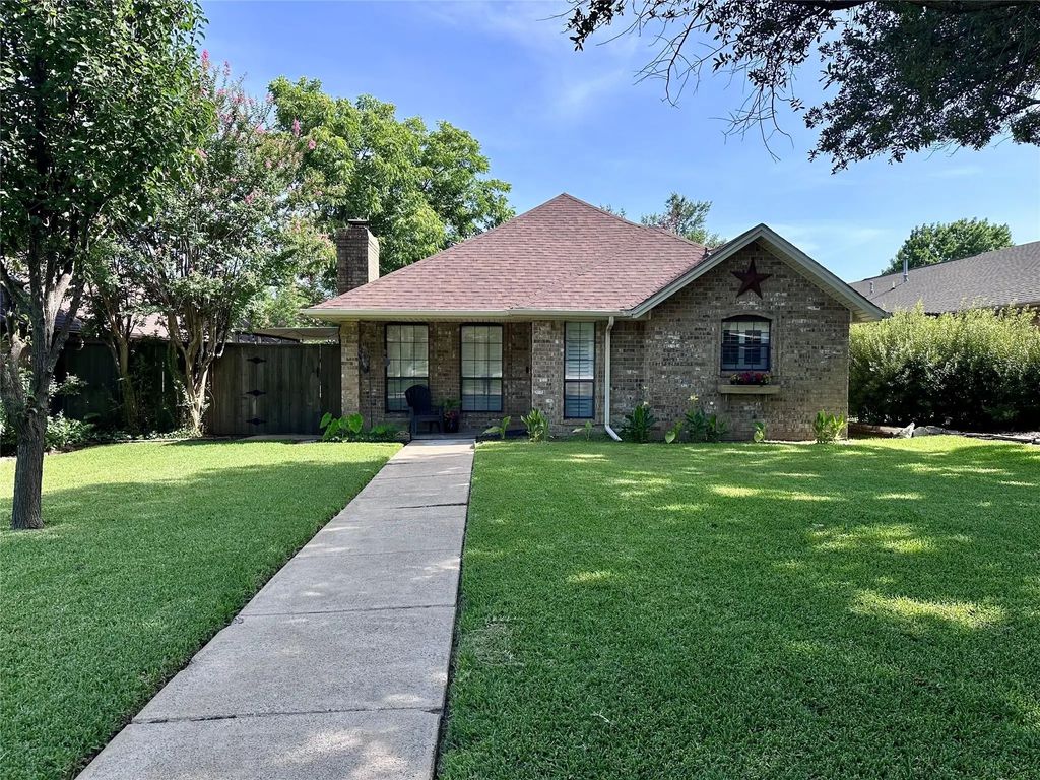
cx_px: 520
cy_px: 390
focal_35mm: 24
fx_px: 721
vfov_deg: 56.8
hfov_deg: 71.6
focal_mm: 6.86
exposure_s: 1/1949
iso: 80
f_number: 1.78
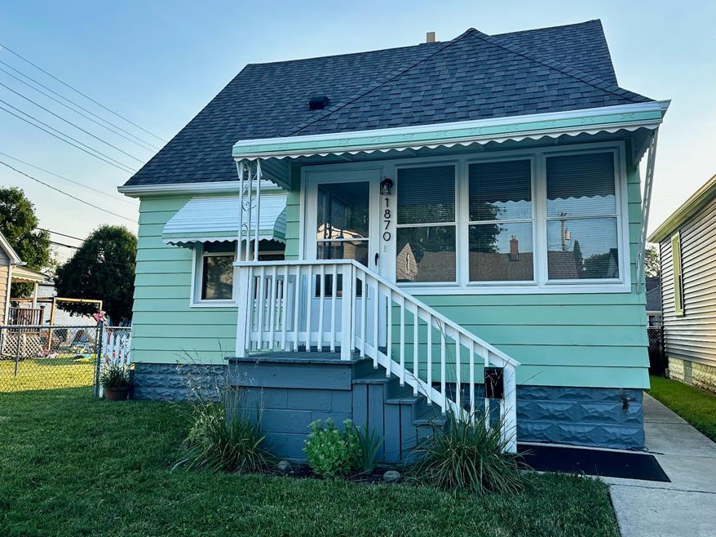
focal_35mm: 28
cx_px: 386
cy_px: 255
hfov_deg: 63.4
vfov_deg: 49.7
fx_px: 579
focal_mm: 6.86
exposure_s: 1/1212
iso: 80
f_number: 1.78
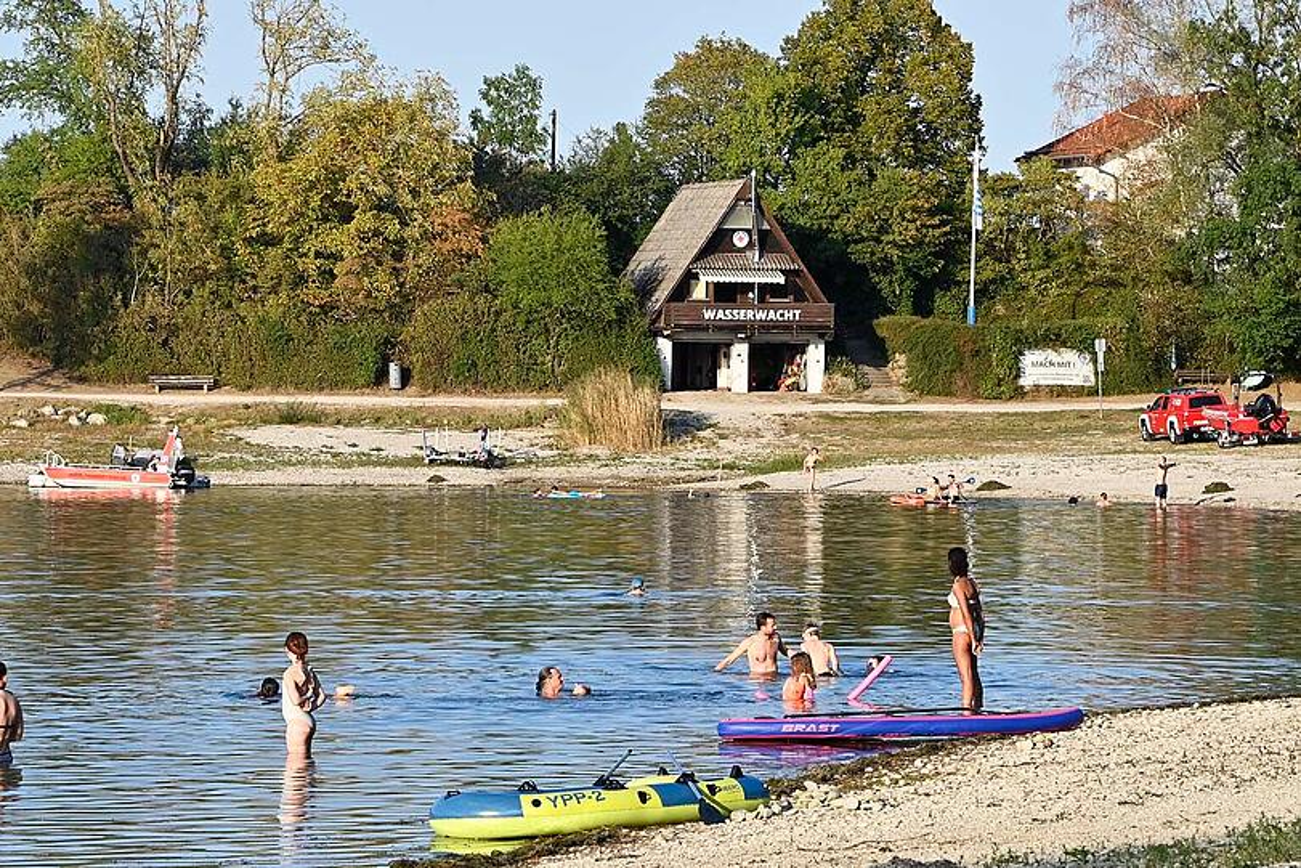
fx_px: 6144
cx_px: 650
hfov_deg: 12.1
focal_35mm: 170
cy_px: 434
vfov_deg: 8.1
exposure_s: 1/1000
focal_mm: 170
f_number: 11
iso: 1000
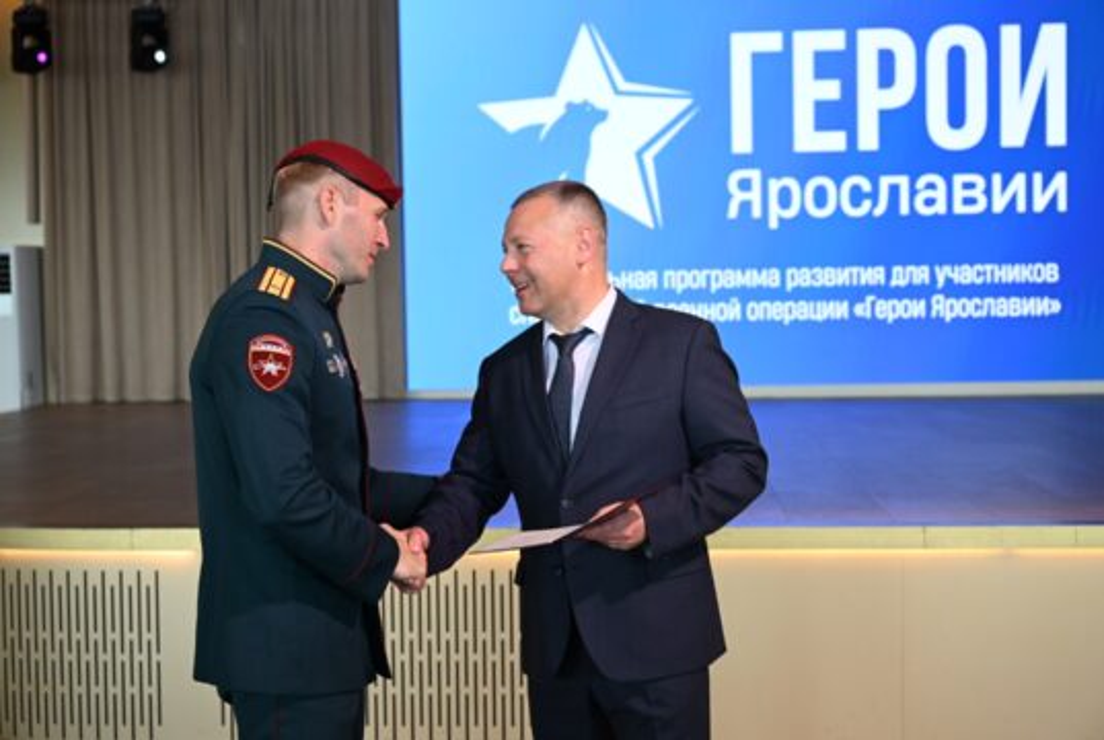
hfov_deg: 40.3
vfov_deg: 27.6
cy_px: 370
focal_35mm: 49
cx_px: 552
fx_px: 1505
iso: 1600
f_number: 4.5
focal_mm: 49
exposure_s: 1/323
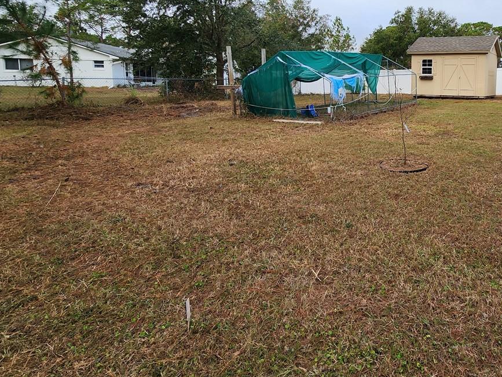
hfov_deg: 65.4
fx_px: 348
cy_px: 121
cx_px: 398
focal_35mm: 24
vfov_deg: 55.4
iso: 50
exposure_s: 1/818
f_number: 2.2
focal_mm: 2.2
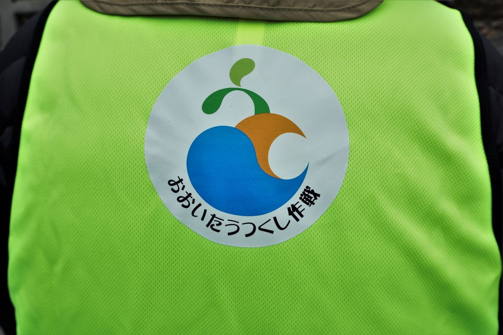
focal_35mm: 33
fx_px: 461
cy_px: 168
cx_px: 252
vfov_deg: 40.0
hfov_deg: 57.2
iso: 100
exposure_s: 1/125
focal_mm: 22
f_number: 8
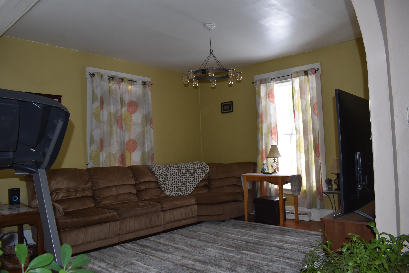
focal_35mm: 27
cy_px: 136
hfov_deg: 67.4
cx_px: 204
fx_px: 307
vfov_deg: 47.9
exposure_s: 1/125
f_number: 5.6
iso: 560
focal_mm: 18
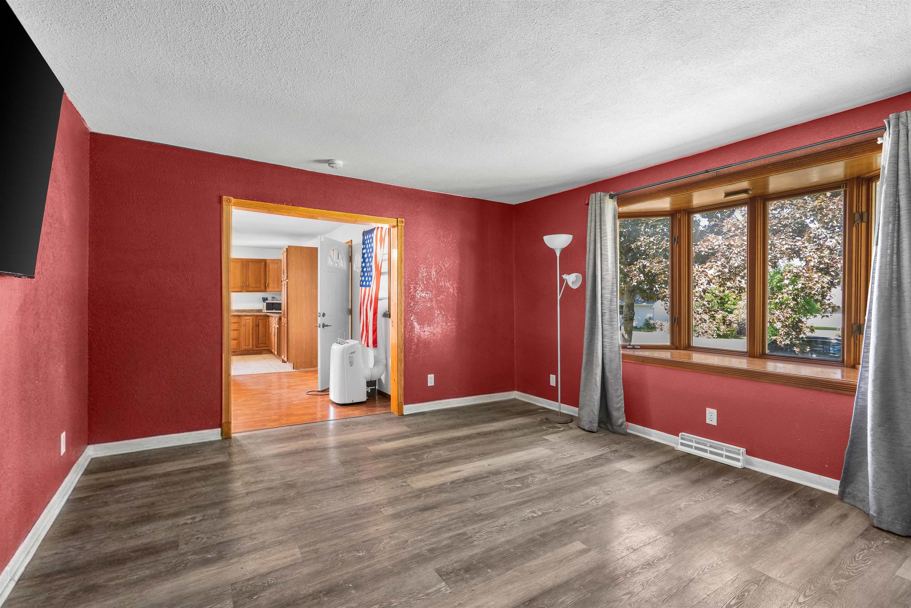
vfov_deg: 73.7
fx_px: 405
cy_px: 304
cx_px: 456
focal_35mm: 16
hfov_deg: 96.7
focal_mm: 16
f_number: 8
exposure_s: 1/2
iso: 640
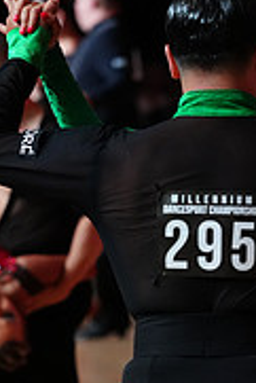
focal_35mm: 499
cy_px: 480
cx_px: 289
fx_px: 5312
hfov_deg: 2.8
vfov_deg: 4.1
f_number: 4
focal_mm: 156
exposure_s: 1/250
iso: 3200
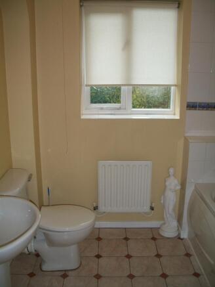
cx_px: 108
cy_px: 144
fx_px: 290
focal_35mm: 35
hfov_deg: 40.7
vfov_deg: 52.6
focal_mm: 6.3
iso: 80
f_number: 3.1
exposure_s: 1/30
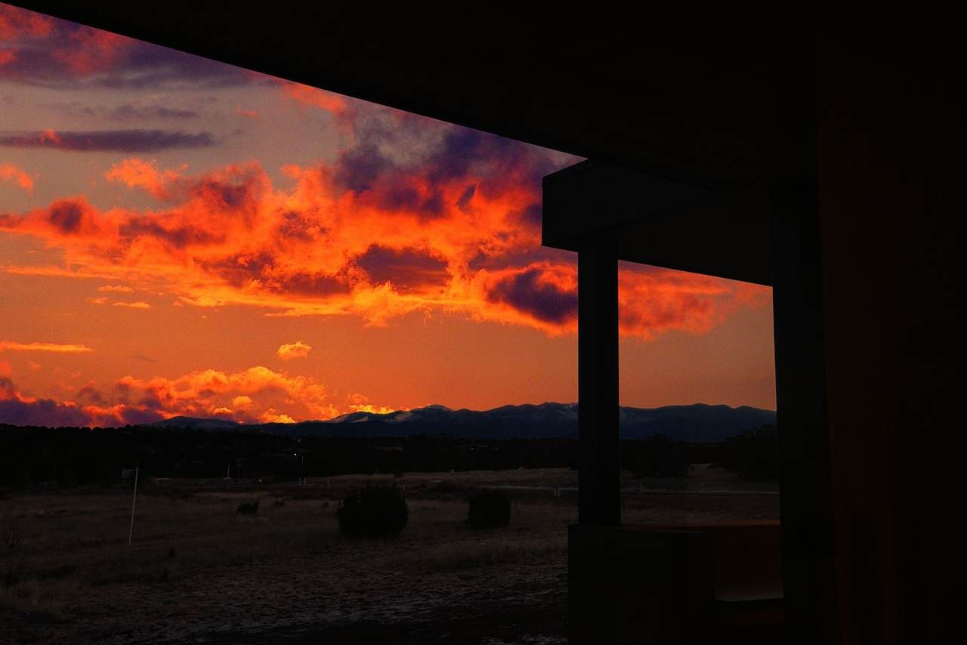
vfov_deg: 37.9
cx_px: 484
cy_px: 322
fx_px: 940
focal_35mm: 35
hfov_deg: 54.4
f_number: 3.9
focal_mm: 23
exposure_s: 1/60
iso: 200
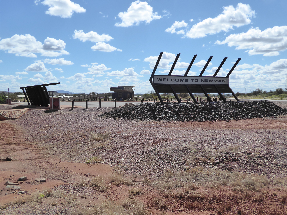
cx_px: 144
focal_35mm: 34
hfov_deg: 54.0
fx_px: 282
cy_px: 108
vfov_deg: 41.8
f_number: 5
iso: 160
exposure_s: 1/800
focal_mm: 5.8
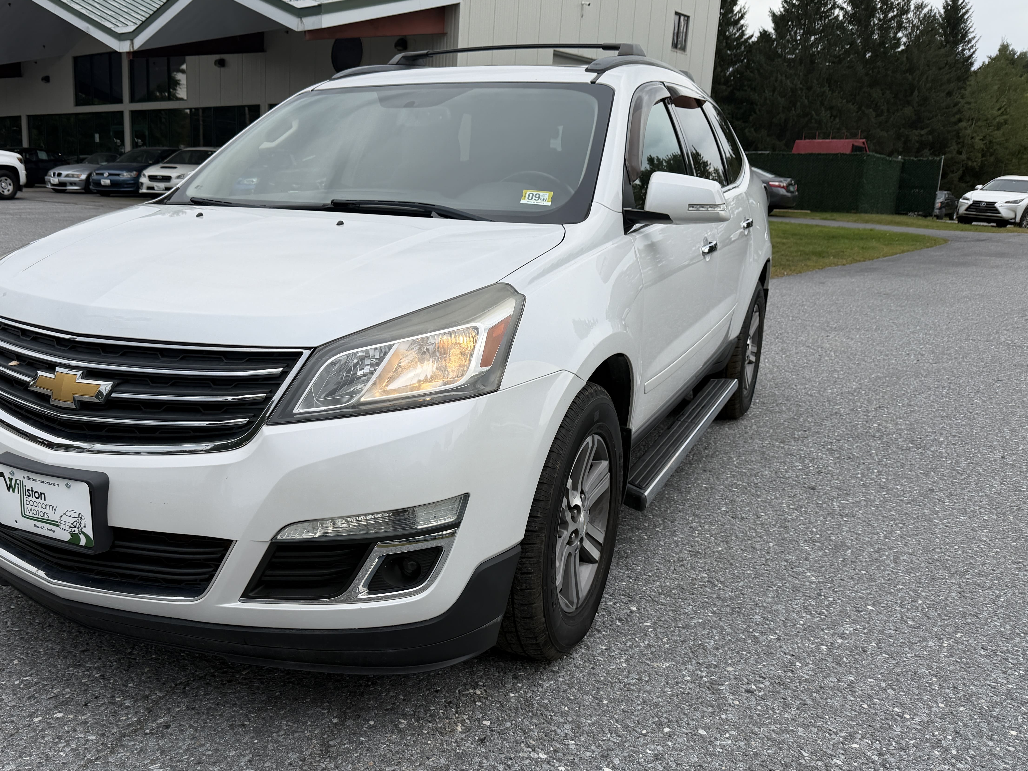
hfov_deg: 57.5
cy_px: 402
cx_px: 378
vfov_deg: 45.4
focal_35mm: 31
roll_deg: -1.2
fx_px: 921
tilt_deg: -13.5
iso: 80
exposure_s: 1/1812
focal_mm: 6.76
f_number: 1.78
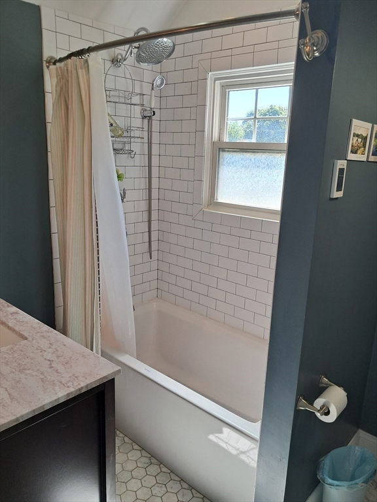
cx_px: 188
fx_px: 392
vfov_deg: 65.3
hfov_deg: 51.4
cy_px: 251
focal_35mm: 27
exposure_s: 1/100
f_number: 1.8
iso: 50
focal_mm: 4
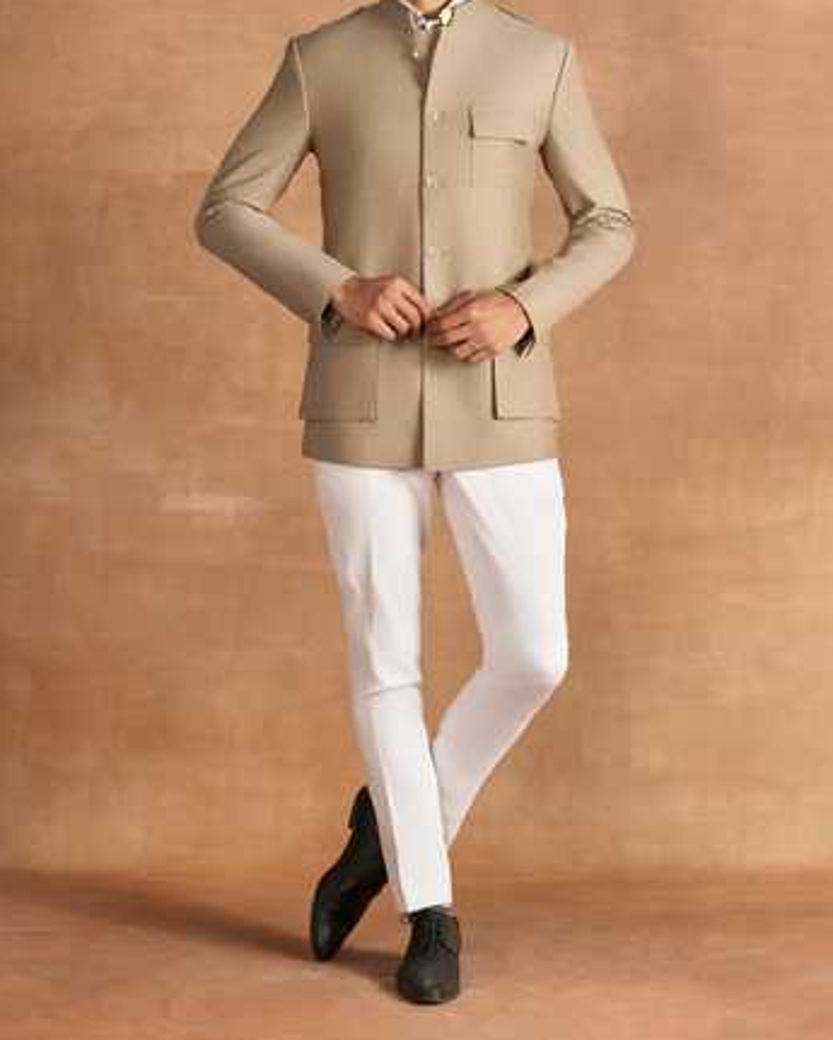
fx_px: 2464
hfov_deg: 19.2
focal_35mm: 80
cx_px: 415
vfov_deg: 23.8
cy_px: 416
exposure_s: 1/160
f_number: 5
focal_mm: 70
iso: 125
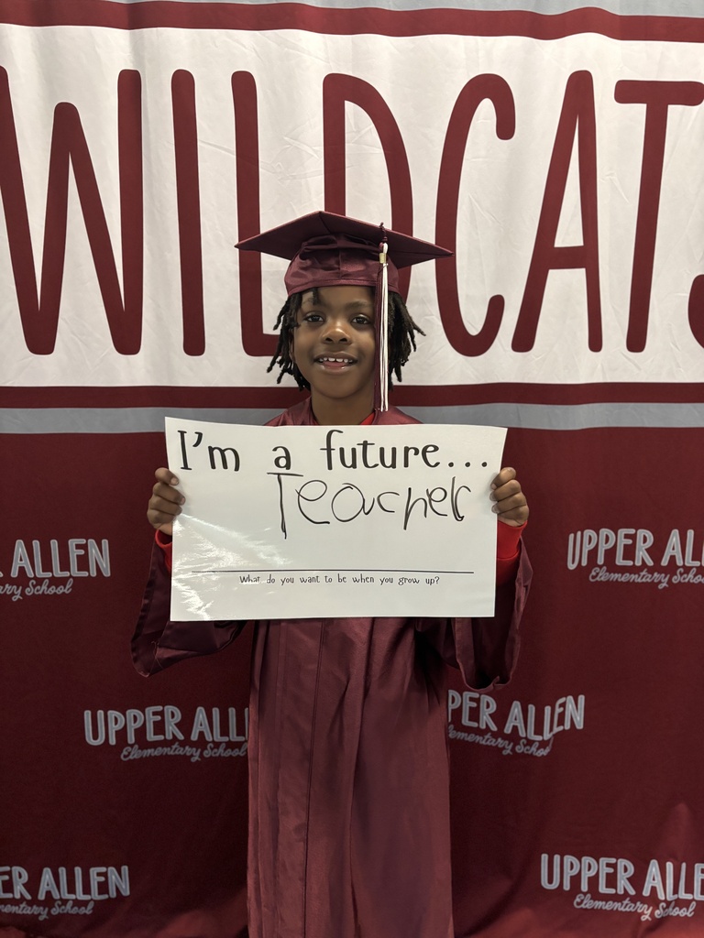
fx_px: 705
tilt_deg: -11.3
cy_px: 469
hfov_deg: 53.1
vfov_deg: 67.3
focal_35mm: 26
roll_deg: -0.7
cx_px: 352
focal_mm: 5.96
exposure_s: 1/60
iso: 500
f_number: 1.6
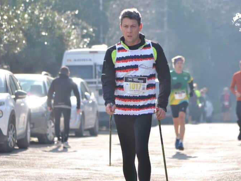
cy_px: 90
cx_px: 127
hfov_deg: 8.1
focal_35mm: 245
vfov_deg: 6.1
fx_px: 1706
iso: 100
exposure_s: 1/200
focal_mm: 150
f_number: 5
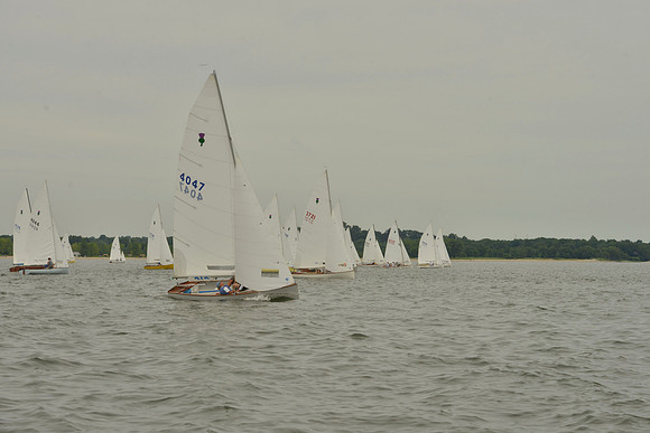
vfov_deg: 19.5
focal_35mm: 70
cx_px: 325
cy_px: 216
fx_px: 1264
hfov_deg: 28.8
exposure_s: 1/1250
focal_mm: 70
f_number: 11
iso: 400
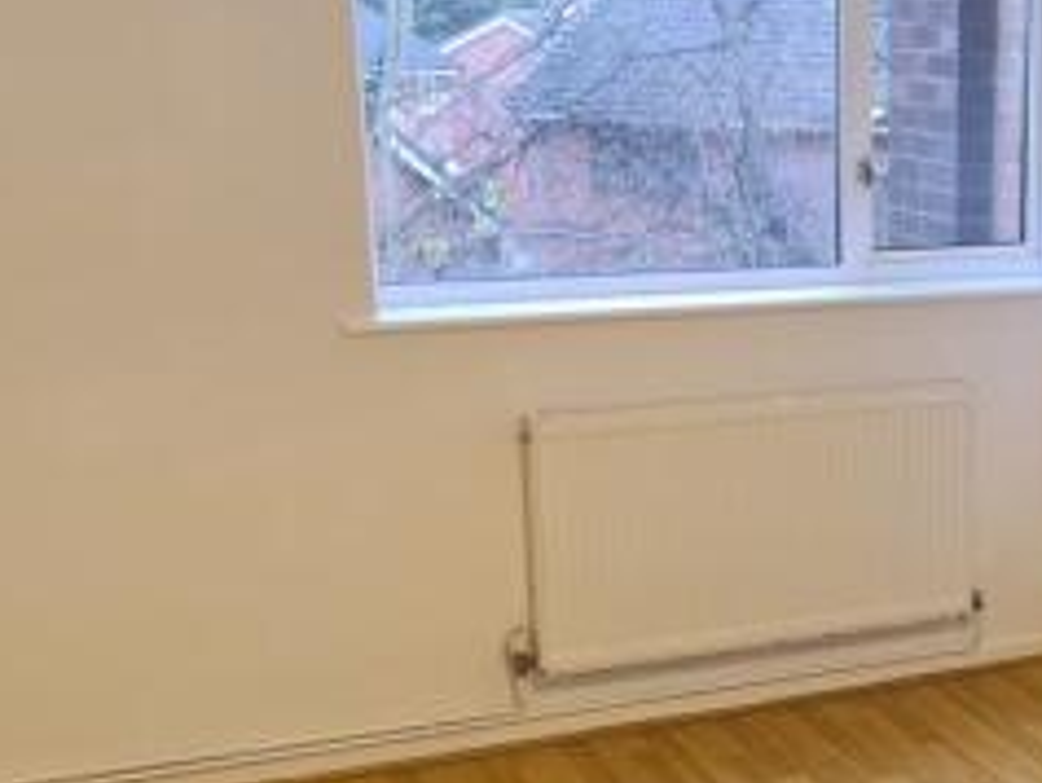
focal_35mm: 64
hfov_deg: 28.4
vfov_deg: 22.8
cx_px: 1049
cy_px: 561
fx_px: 1927
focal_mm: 5.4
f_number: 1.8
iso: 160
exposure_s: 1/50
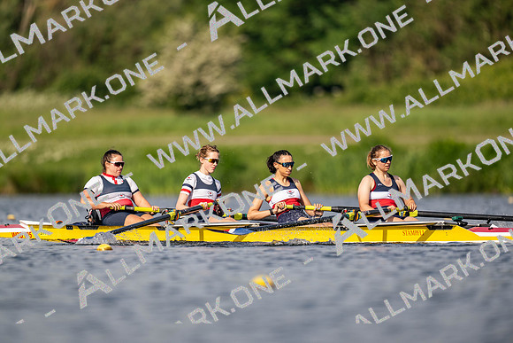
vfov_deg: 2.3
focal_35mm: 600
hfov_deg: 3.4
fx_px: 8552
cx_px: 256
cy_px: 172
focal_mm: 600
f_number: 4
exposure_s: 1/2500
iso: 220
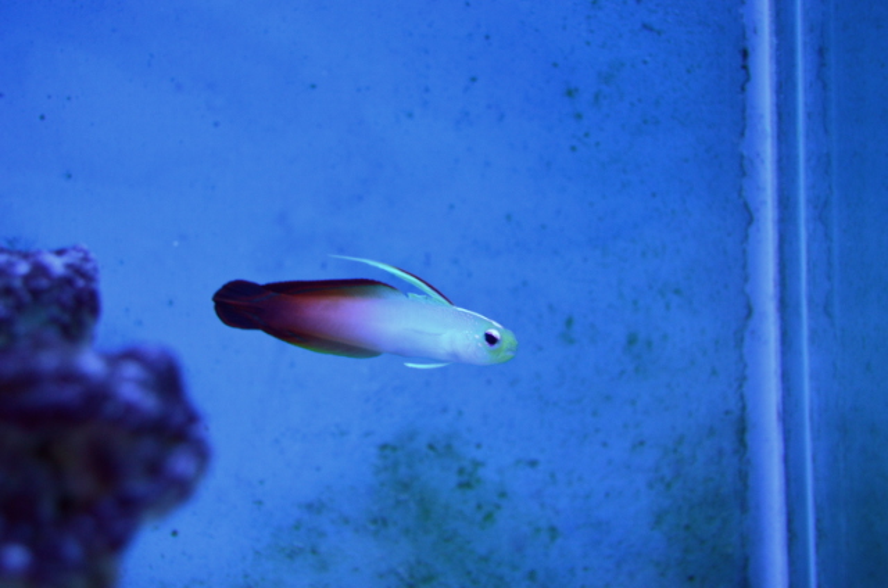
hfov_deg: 24.7
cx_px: 444
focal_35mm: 82
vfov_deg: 16.5
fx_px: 2031
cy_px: 294
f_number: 5.6
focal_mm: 55
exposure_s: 1/60
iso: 720
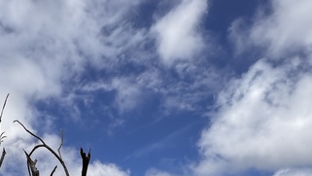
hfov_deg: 50.1
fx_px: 315
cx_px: 70
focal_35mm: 38
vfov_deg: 25.4
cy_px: 247
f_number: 2.2
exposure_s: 1/2415
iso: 50
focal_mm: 2.22
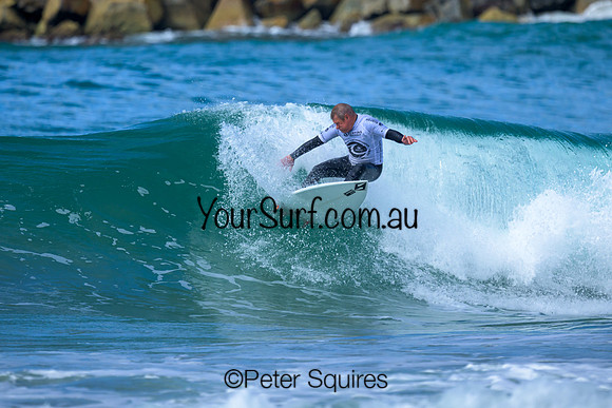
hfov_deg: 1.9
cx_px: 353
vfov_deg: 1.3
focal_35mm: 1100
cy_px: 165
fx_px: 18701
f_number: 6.3
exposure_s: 1/2000
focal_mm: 800
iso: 280
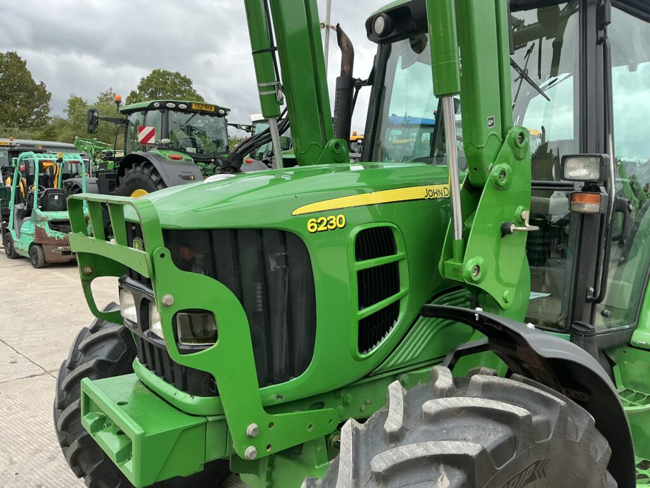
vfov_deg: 49.7
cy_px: 244
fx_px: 526
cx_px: 325
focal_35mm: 28
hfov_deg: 63.4
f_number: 1.8
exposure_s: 1/338
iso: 25
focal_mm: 3
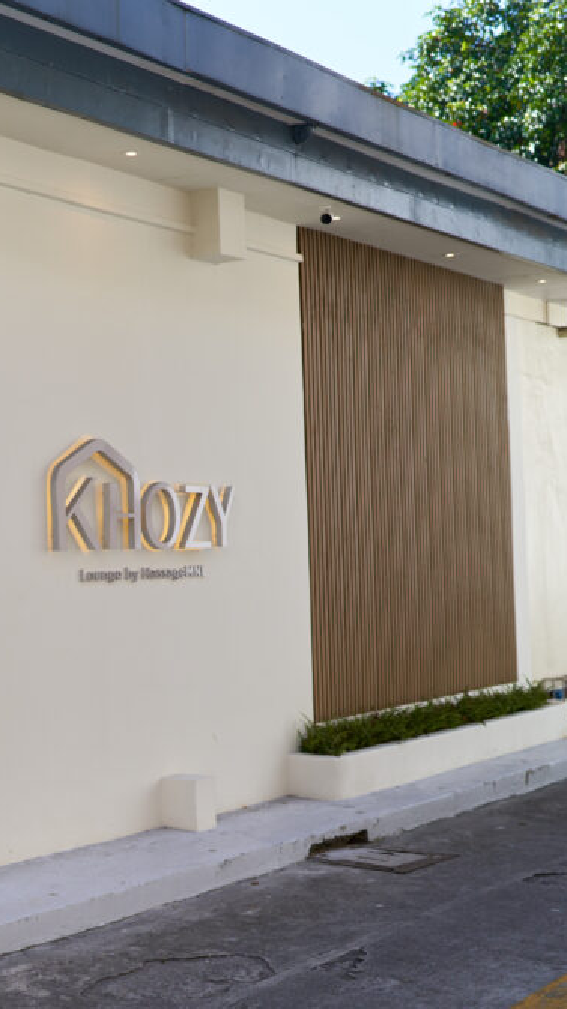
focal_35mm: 56
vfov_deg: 37.2
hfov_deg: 20.5
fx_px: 1498
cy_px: 512
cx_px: -54
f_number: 1.4
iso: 80
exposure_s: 1/3200
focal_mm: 35
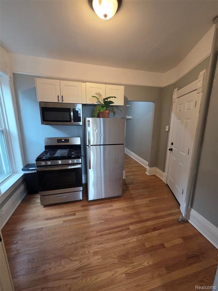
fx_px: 109
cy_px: 146
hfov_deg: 89.9
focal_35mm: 13
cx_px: 109
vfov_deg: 106.2
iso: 320
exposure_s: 1/60
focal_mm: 2.2
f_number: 1.9
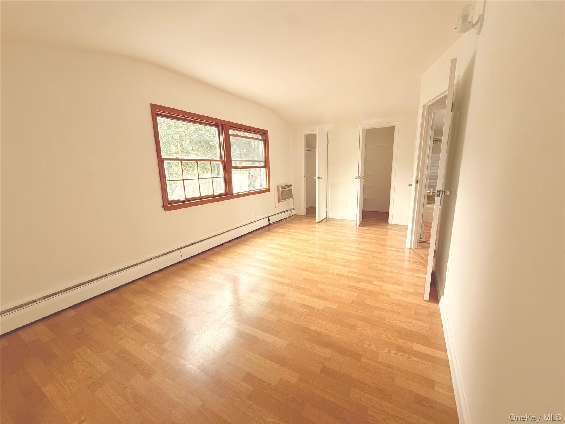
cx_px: 282
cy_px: 212
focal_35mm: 14
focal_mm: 2.22
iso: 160
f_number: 2.2
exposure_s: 1/121
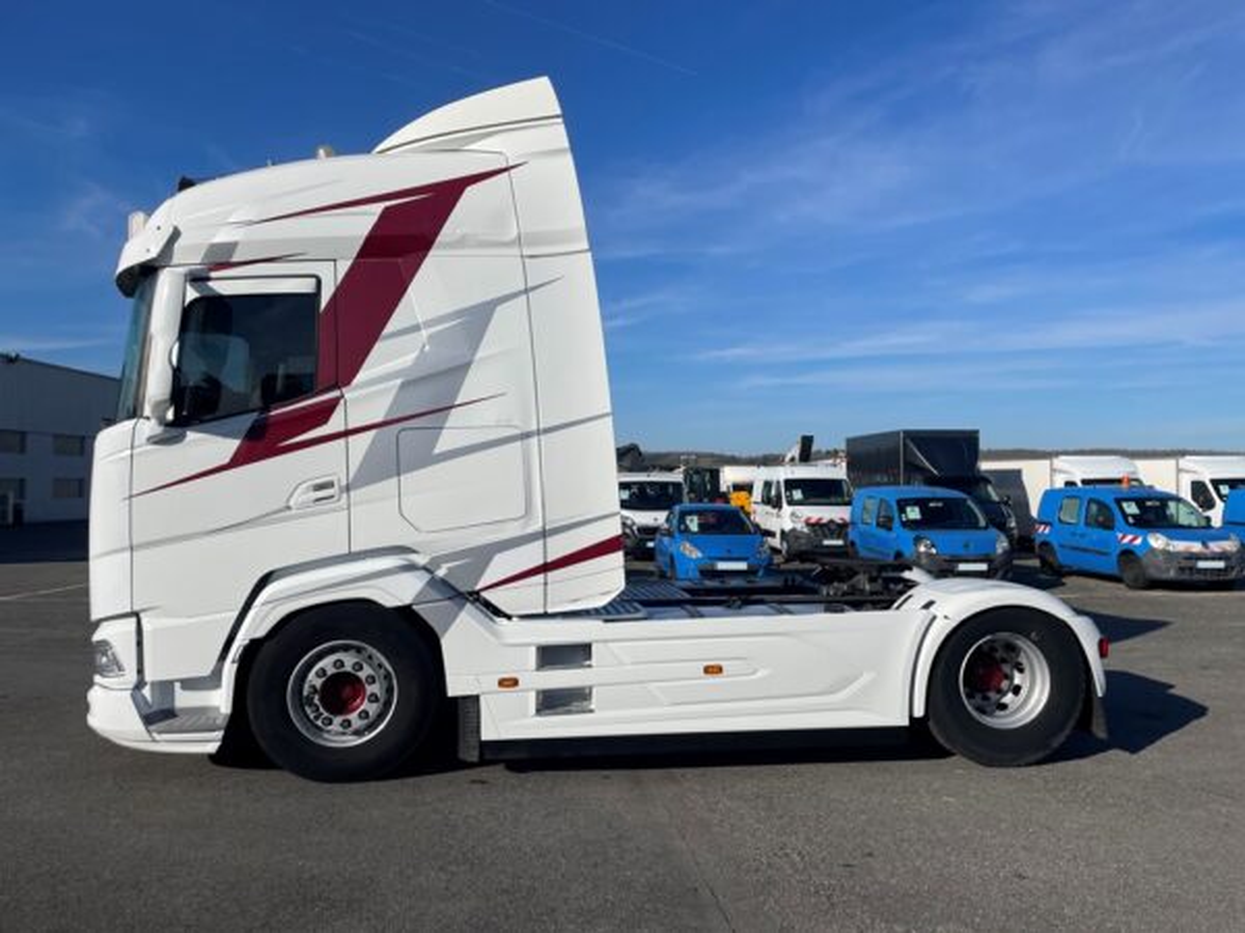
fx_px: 935
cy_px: 466
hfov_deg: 67.3
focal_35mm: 26
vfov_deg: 53.1
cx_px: 622
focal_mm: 4.2
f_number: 1.6
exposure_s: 1/7299
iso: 32
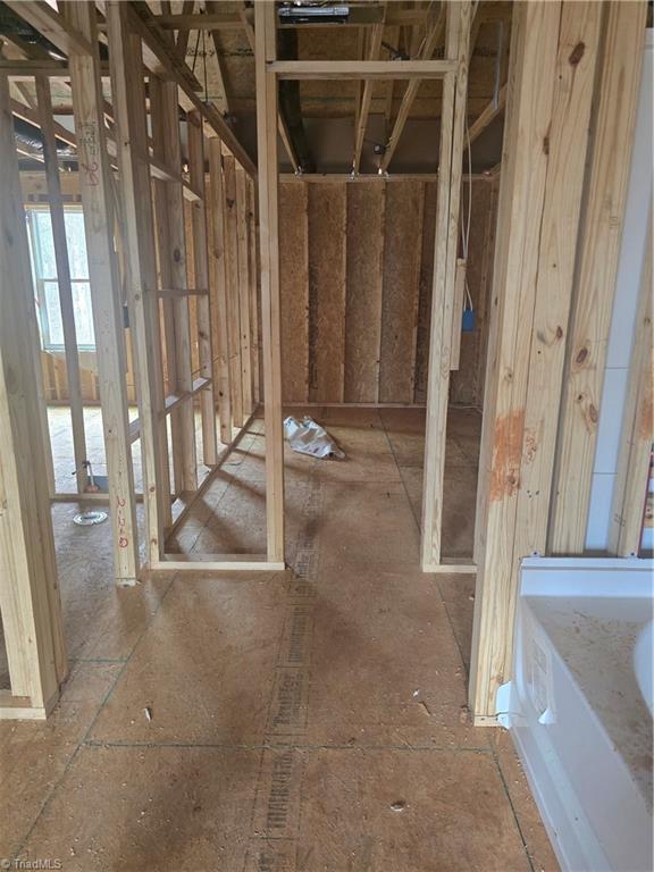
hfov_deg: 58.9
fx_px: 579
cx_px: 327
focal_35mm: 23
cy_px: 436
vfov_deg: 73.9
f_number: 1.7
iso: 1000
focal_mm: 6.3
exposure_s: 1/120
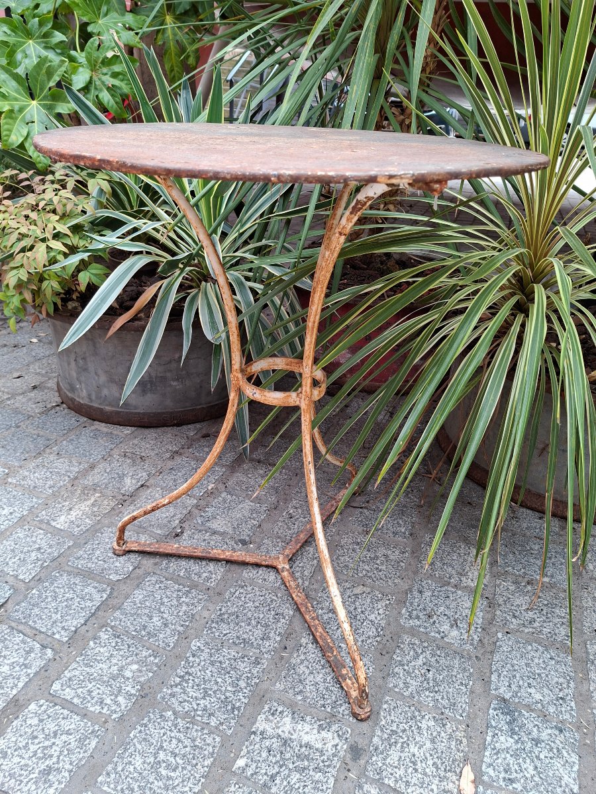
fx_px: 528
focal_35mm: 23
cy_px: 397
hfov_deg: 58.9
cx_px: 298
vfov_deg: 73.9
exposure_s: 1/110
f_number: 1.8
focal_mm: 5.54
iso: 50
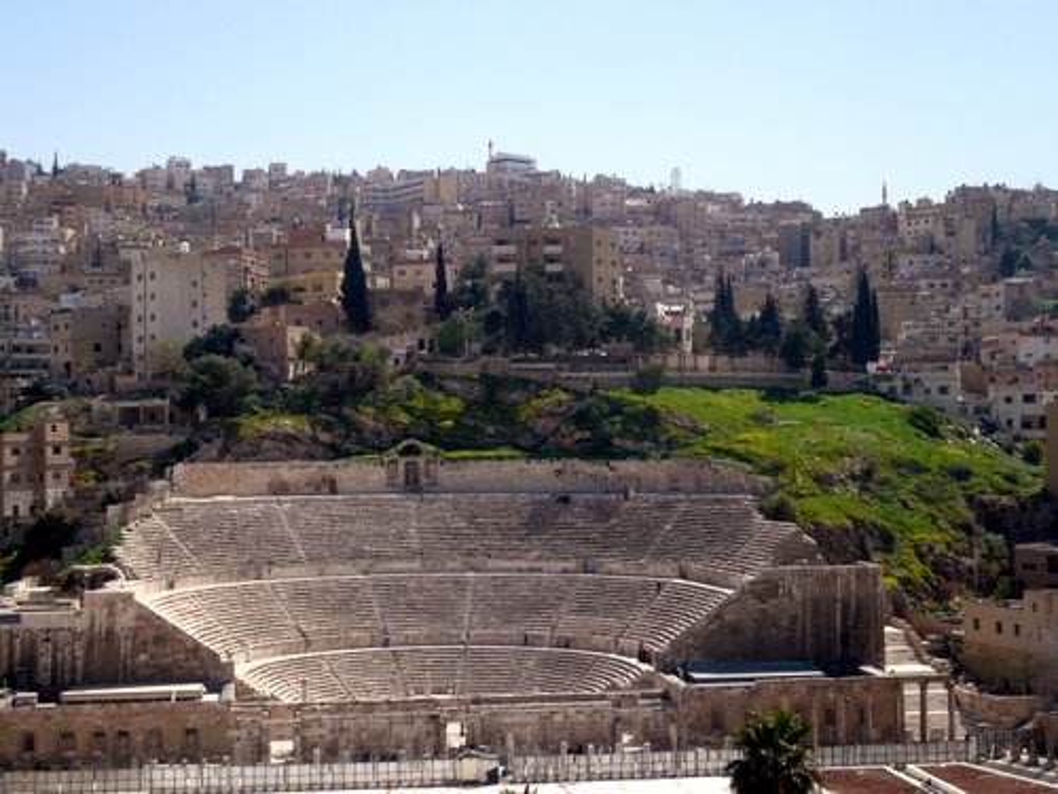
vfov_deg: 23.3
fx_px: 1926
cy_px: 397
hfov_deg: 30.7
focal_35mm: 63
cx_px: 529
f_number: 4.1
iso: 100
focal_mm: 10.3
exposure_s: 1/800
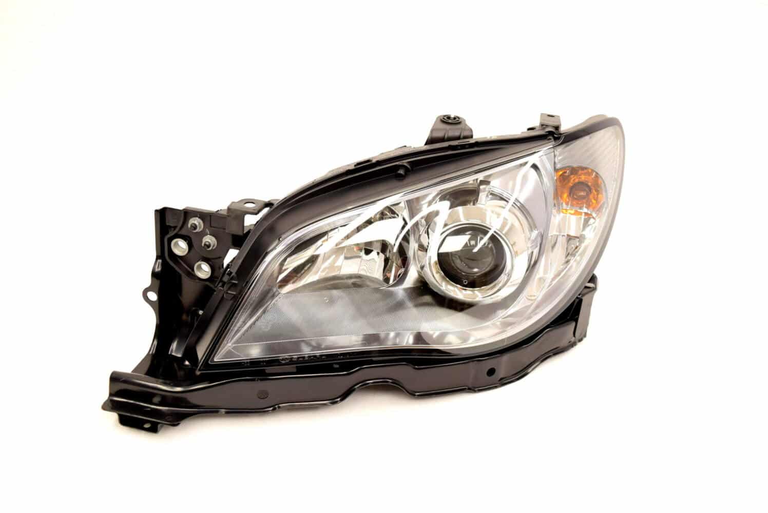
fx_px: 769
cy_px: 256
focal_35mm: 36
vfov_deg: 36.9
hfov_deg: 53.1
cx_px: 384
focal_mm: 24
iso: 400
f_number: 5.6
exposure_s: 1/125
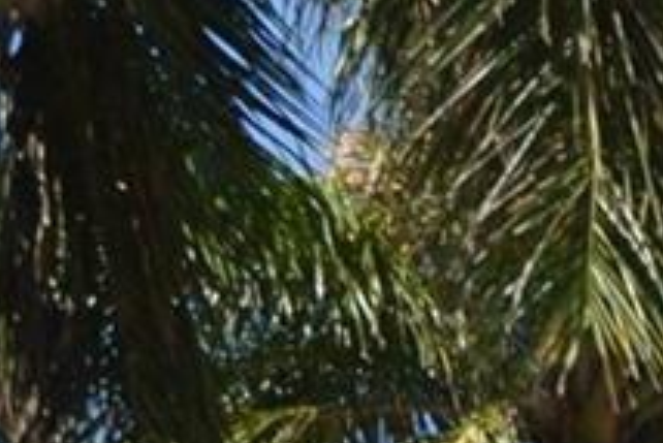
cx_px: 1905
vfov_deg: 3.7
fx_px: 6616
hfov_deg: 5.4
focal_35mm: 359
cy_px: 1549
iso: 100
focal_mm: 32
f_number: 9
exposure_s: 1/200
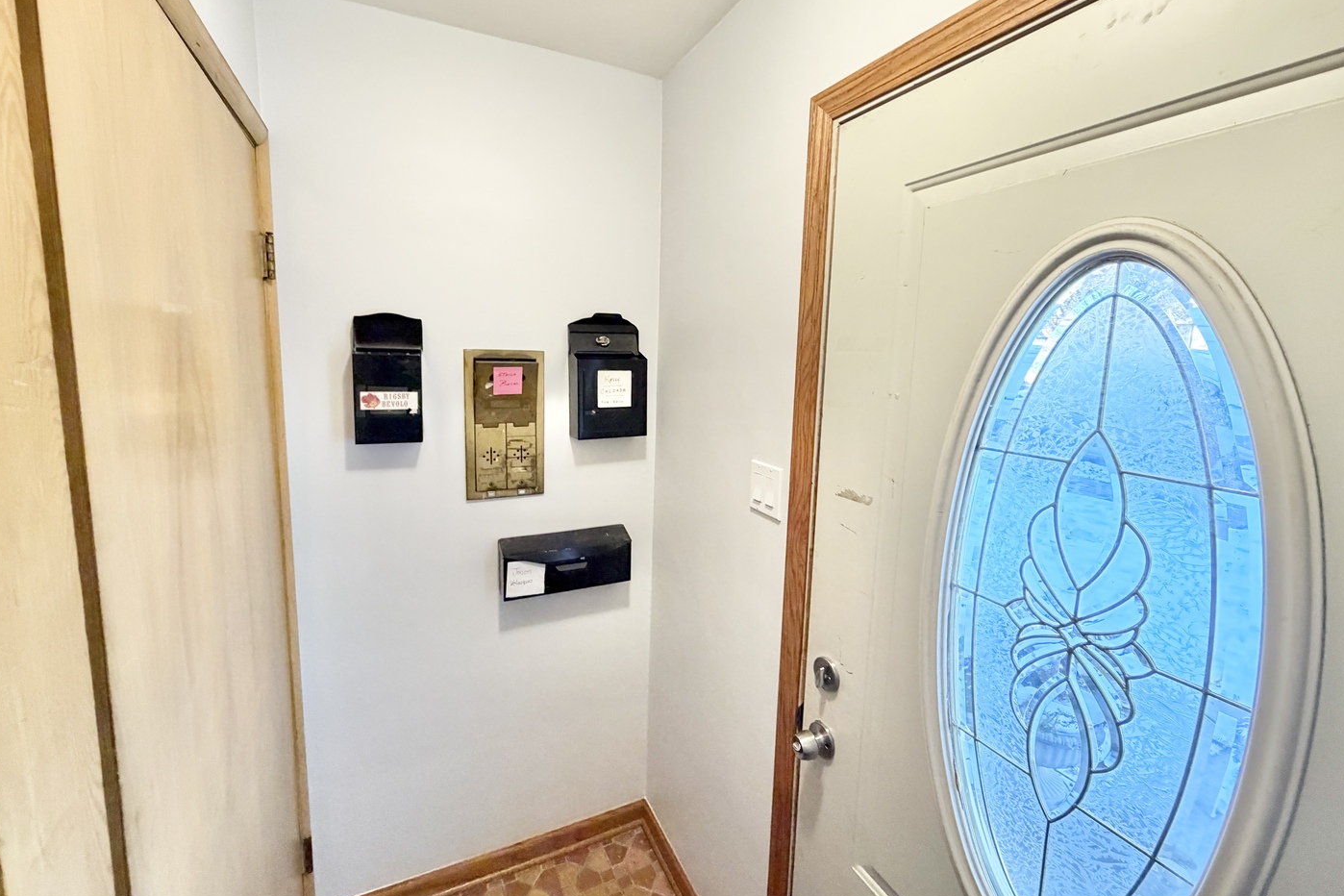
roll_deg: -1.1
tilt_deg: -6.6
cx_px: 663
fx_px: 560
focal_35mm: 15
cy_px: 421
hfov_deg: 100.4
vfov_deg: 77.2
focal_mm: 2.22
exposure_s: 1/60
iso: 500
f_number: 2.2
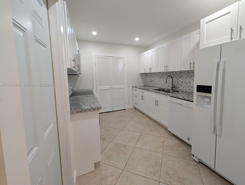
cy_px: 85
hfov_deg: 105.9
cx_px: 132
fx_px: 92
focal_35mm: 13
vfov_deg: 89.9
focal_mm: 2.02
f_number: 1.7
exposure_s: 1/60
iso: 64
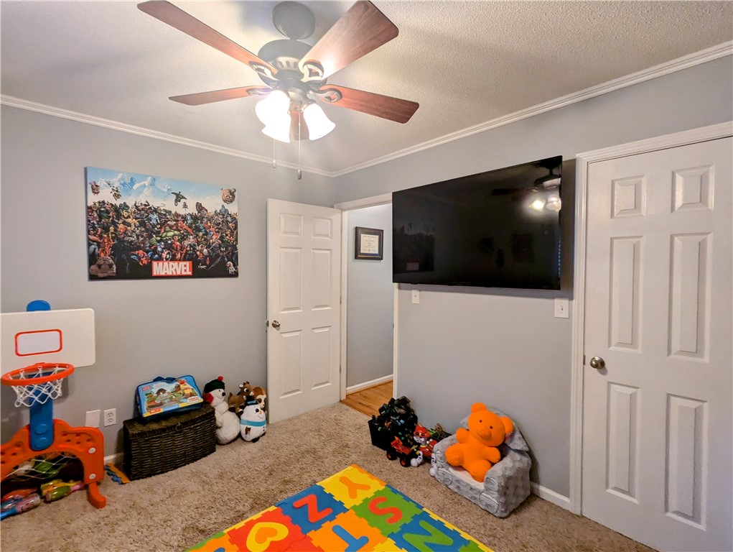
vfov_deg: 78.2
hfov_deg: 94.4
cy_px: 276
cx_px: 366
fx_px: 339
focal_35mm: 16
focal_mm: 2.35
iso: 158
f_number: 2.2
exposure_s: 1/40
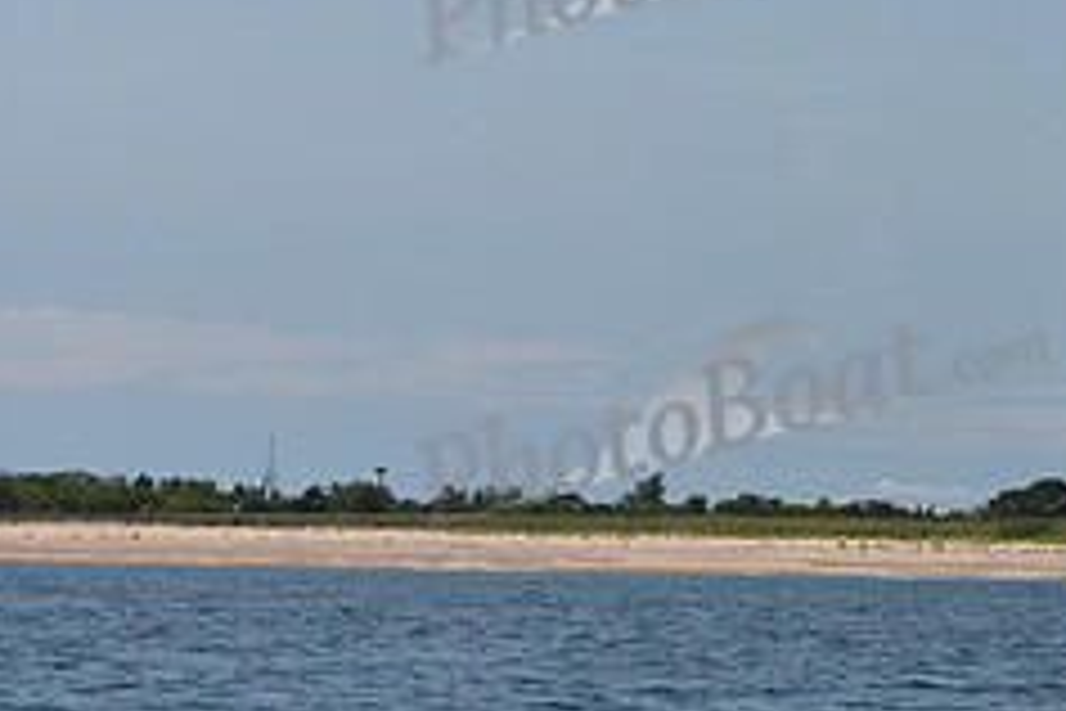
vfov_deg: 6.2
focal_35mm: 220
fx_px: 6514
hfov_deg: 9.2
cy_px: 115
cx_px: 1286
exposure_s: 1/1250
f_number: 5.6
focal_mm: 90
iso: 250
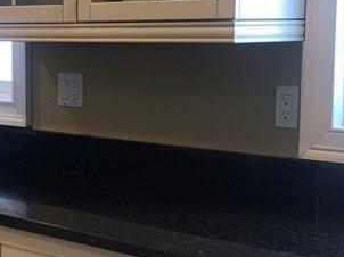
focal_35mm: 95
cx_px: 27
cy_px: 150
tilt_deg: -7.5
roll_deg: +0.7
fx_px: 943
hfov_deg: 20.2
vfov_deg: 15.5
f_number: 1.8
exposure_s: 1/40
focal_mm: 3.99
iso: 25
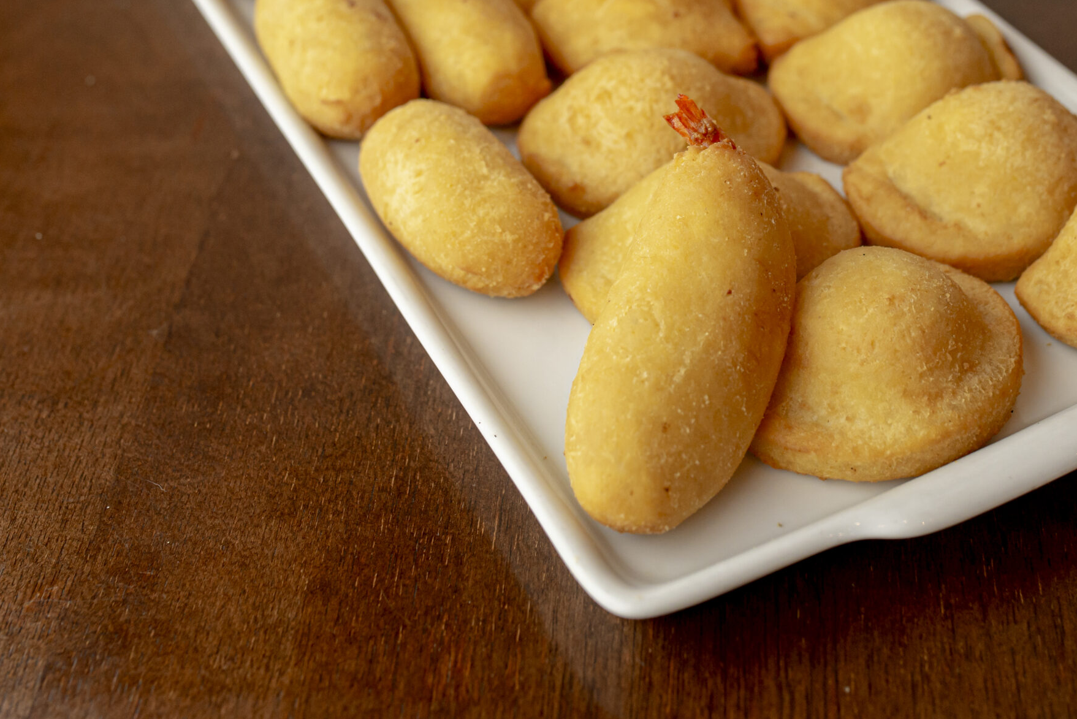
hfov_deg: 38.3
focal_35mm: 51
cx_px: 738
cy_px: 204
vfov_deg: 26.3
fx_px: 1526
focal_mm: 35
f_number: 5
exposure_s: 1/160
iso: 1000
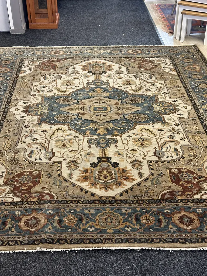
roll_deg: -0.1
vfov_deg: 39.7
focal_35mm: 48
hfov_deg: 30.3
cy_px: 138
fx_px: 383
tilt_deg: -35.3
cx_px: 104
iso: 200
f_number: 1.78
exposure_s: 1/50
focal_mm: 6.86
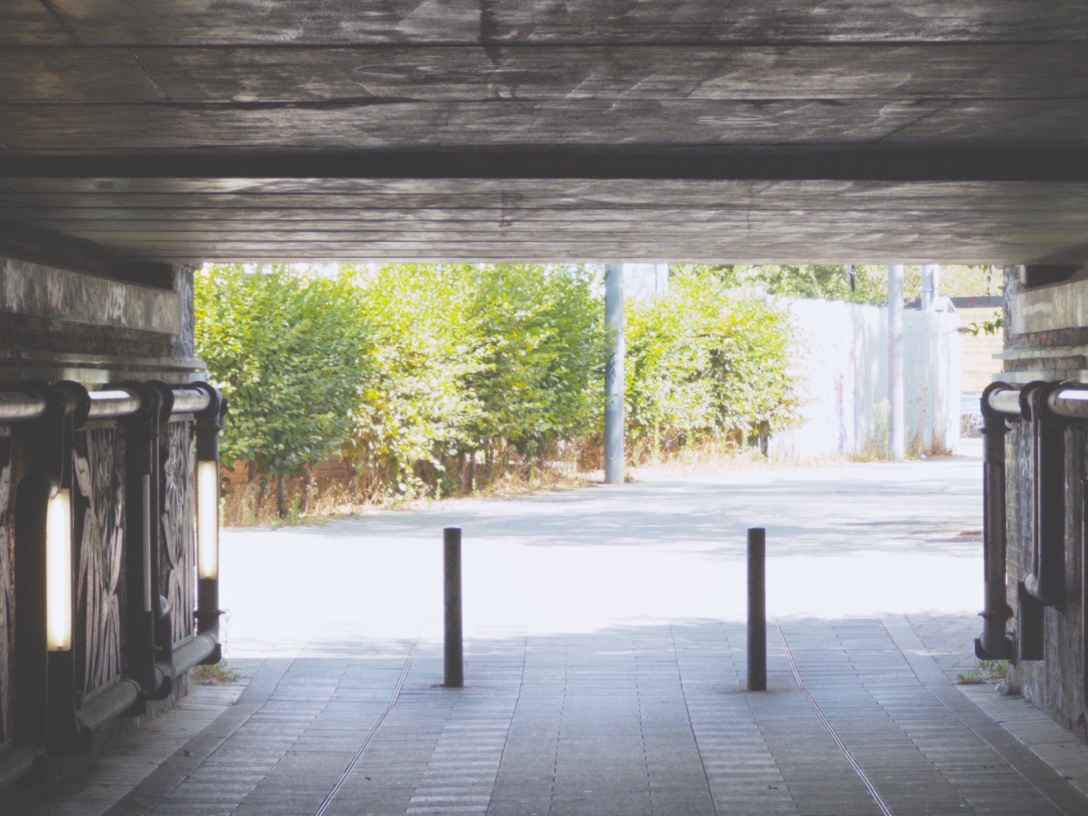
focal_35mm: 143
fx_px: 4494
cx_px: 614
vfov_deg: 10.4
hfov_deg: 13.8
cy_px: 503
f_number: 2.8
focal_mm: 9
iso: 25
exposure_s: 1/100
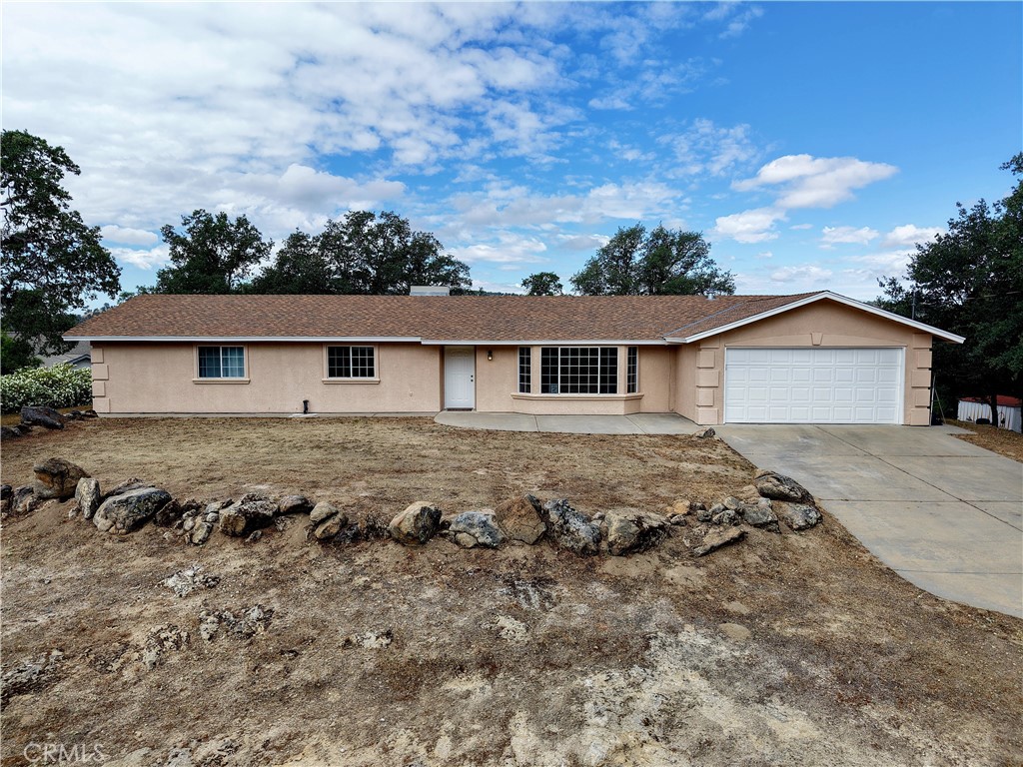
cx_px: 512
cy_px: 384
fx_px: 709
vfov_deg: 56.8
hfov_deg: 71.6
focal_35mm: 24
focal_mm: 8.67
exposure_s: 1/2500
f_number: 1.8
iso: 170
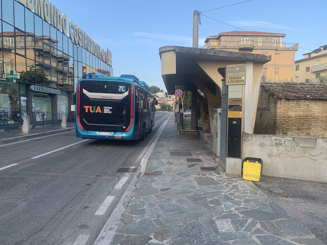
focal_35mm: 27
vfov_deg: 51.3
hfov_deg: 65.3
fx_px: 255
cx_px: 165
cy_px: 125
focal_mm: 4.25
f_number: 1.8
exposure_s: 1/452
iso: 25
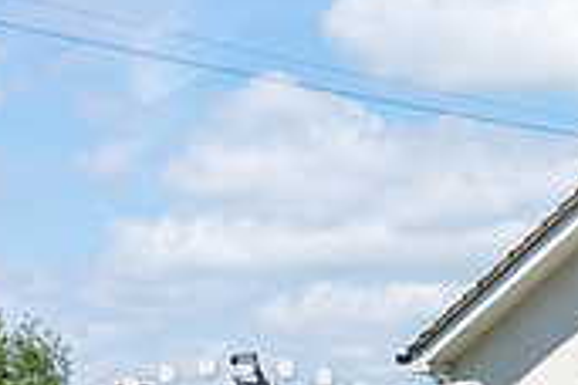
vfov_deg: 9.7
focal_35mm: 139
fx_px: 2232
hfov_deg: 14.1
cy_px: 502
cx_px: 771
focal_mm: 41
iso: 100
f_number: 5.6
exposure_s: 1/500
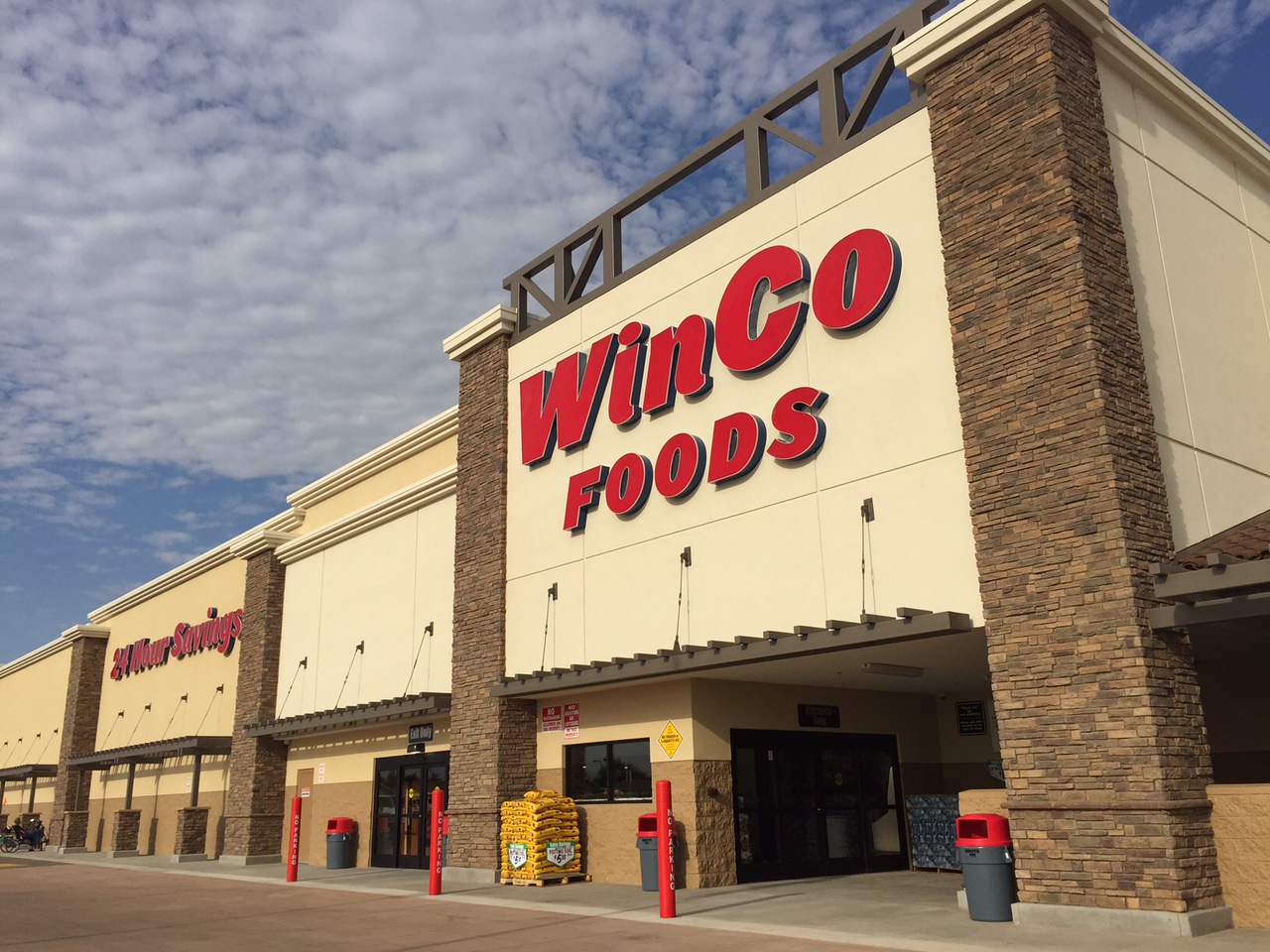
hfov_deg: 61.7
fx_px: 1064
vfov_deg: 48.2
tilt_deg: +15.9
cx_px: 635
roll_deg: +0.4
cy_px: 476
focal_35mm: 29
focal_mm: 4.15
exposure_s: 1/3597
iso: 32
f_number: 2.2
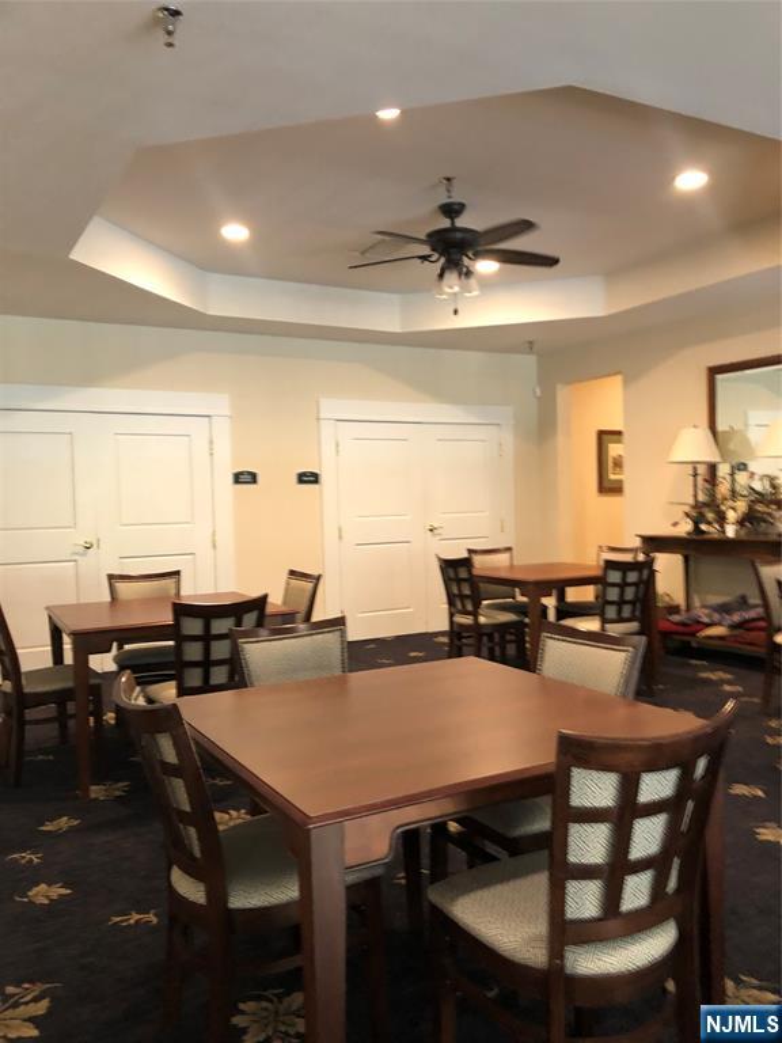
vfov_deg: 63.4
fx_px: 843
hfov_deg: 49.7
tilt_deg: -1.9
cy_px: 522
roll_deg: +2.6
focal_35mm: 28
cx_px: 391
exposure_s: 1/15
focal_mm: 3.99
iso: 64
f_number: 1.8
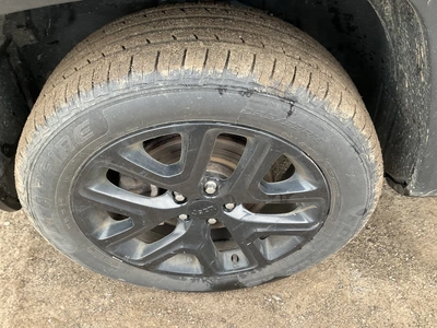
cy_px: 164
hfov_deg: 61.7
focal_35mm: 29
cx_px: 218
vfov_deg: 48.2
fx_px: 366
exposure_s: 1/84
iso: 64
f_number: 1.8
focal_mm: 3
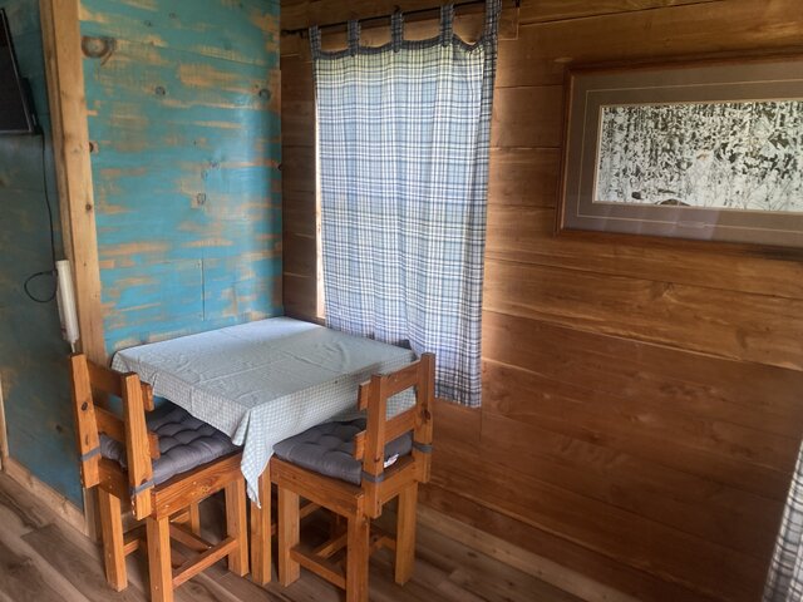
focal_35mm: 26
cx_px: 402
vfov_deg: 53.1
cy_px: 301
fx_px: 603
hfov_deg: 67.3
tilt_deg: -10.7
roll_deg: -2.6
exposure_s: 1/120
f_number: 1.8
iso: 125
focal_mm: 4.25
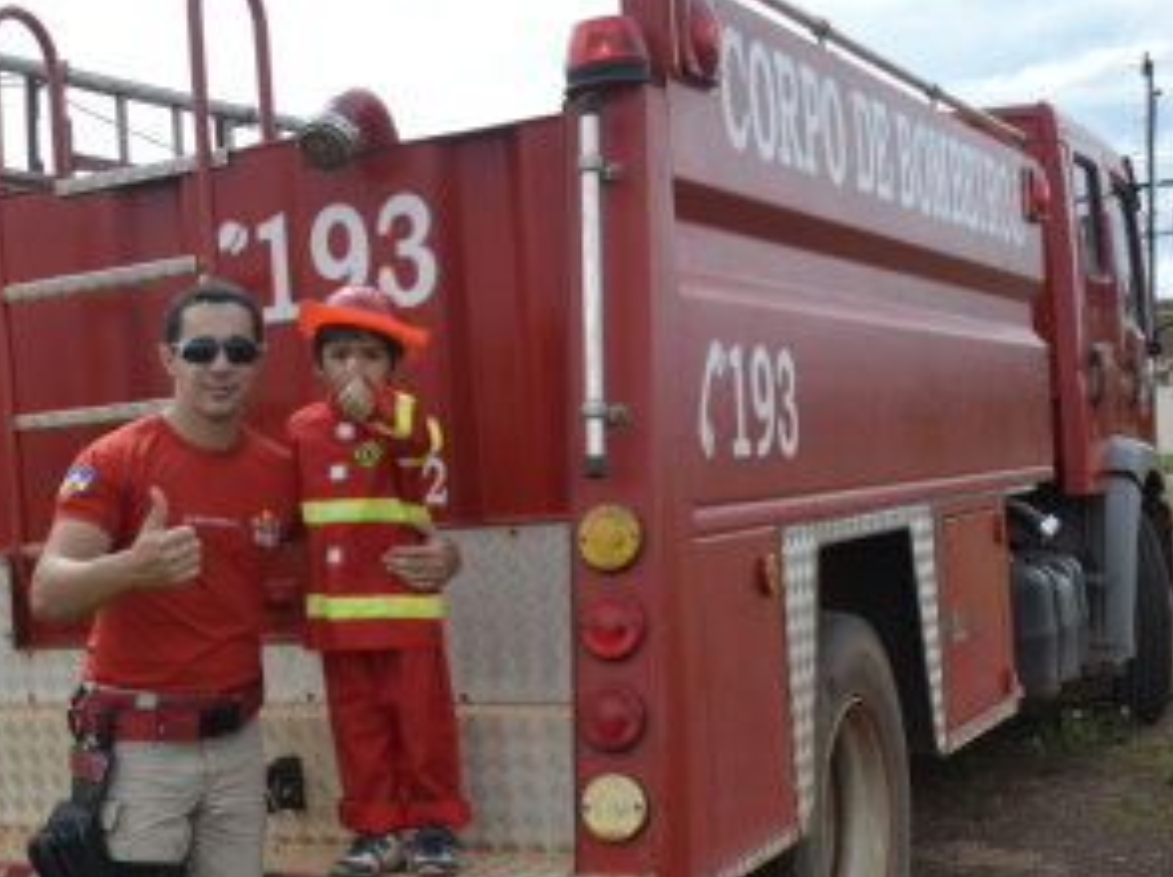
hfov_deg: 34.8
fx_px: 1828
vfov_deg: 26.8
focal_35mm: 54
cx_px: 299
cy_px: 620
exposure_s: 1/1250
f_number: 5.6
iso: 400
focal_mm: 22
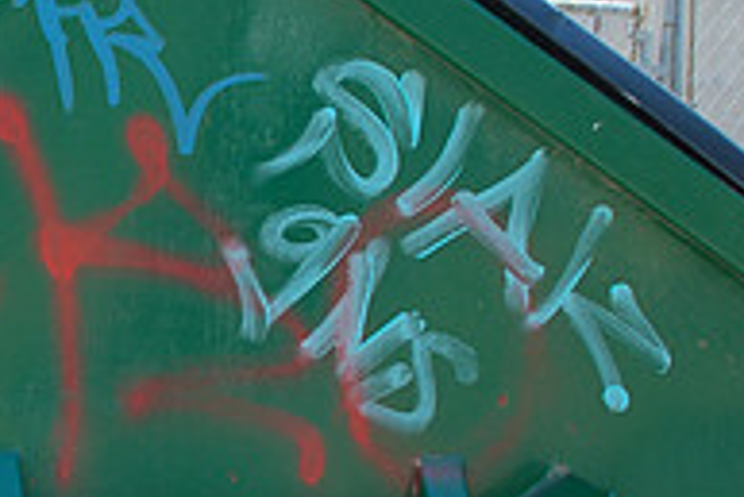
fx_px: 2047
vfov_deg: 13.8
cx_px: -131
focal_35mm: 99
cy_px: 266
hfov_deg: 19.5
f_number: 3.8
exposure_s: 1/160
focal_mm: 22
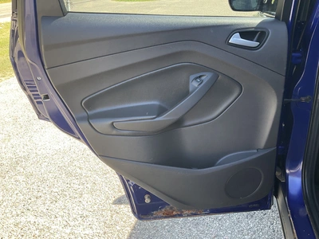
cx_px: 160
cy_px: 120
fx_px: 267
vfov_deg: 48.2
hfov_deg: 61.7
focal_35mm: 29
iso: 20
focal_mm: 3
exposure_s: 1/122
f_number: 1.8
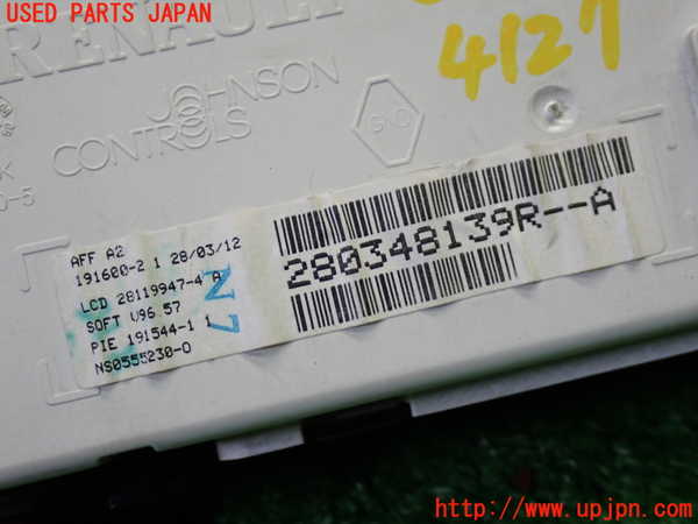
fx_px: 1170
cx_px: 349
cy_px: 262
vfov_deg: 25.2
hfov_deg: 33.2
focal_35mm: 58
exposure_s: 1/60
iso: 200
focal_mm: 10.35
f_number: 3.5
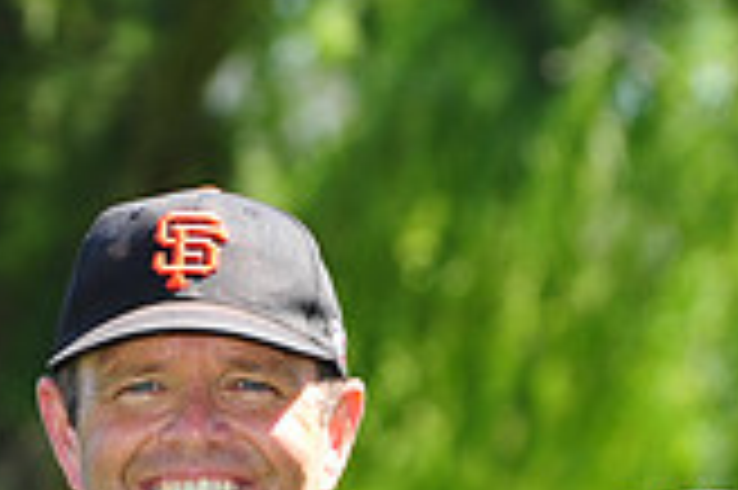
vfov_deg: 2.5
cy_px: 769
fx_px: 11223
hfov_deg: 3.8
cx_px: 45
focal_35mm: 548
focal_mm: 155
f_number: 6.3
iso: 200
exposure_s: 1/200
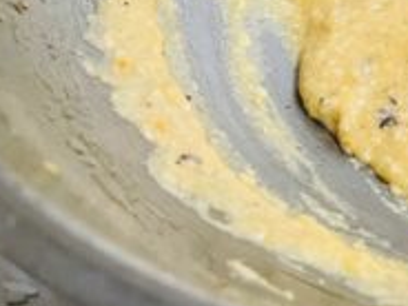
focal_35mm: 82
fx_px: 966
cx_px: 552
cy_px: -63
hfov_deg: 21.3
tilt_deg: -45.9
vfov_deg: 17.2
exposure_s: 1/50
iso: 250
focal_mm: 4.2
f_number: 1.6
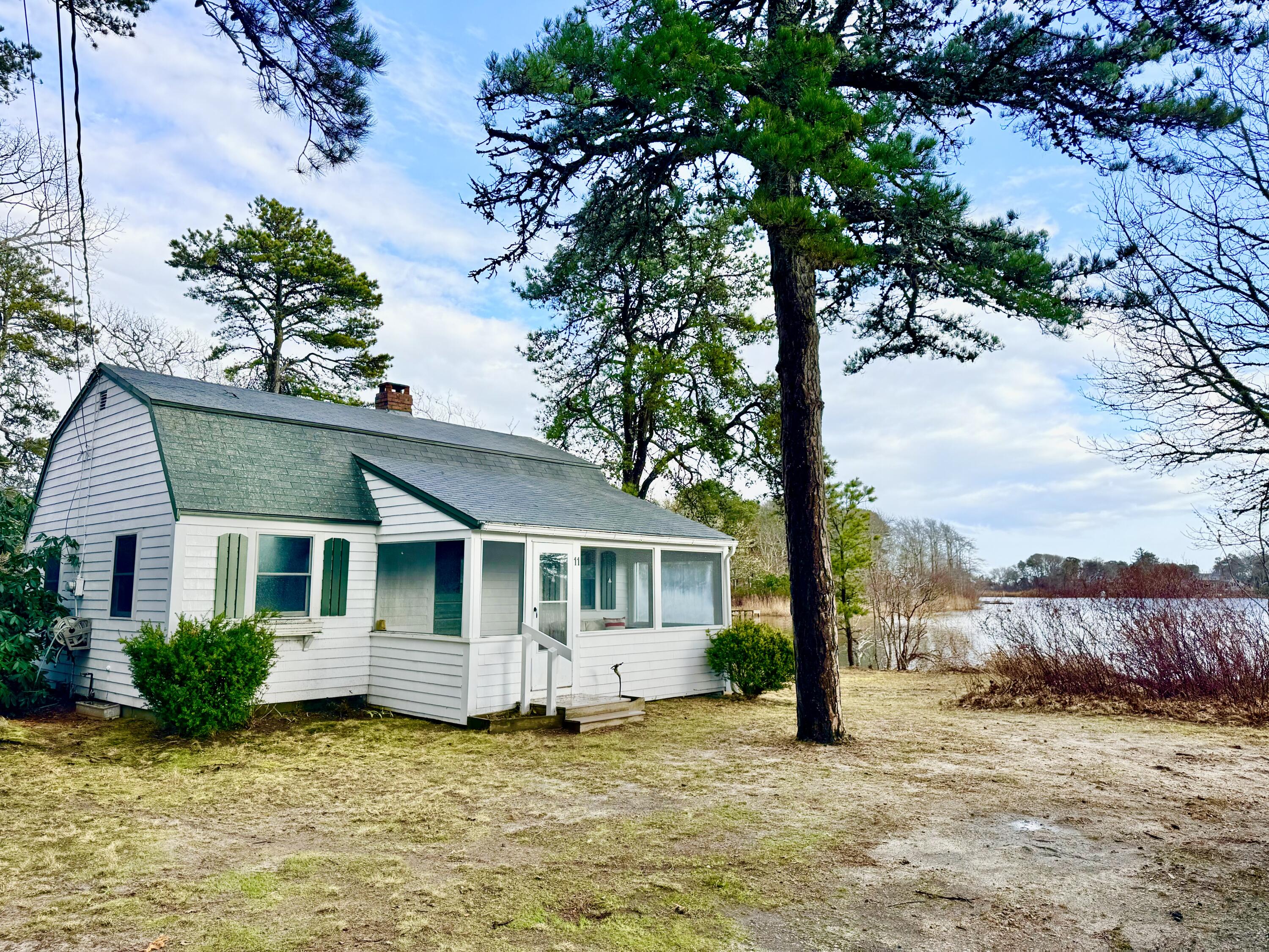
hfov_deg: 71.6
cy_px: 476
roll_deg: +0.1
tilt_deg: +7.2
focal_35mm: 24
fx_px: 880
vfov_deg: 56.8
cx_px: 634
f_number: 1.78
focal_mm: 6.76
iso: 80
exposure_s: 1/1770
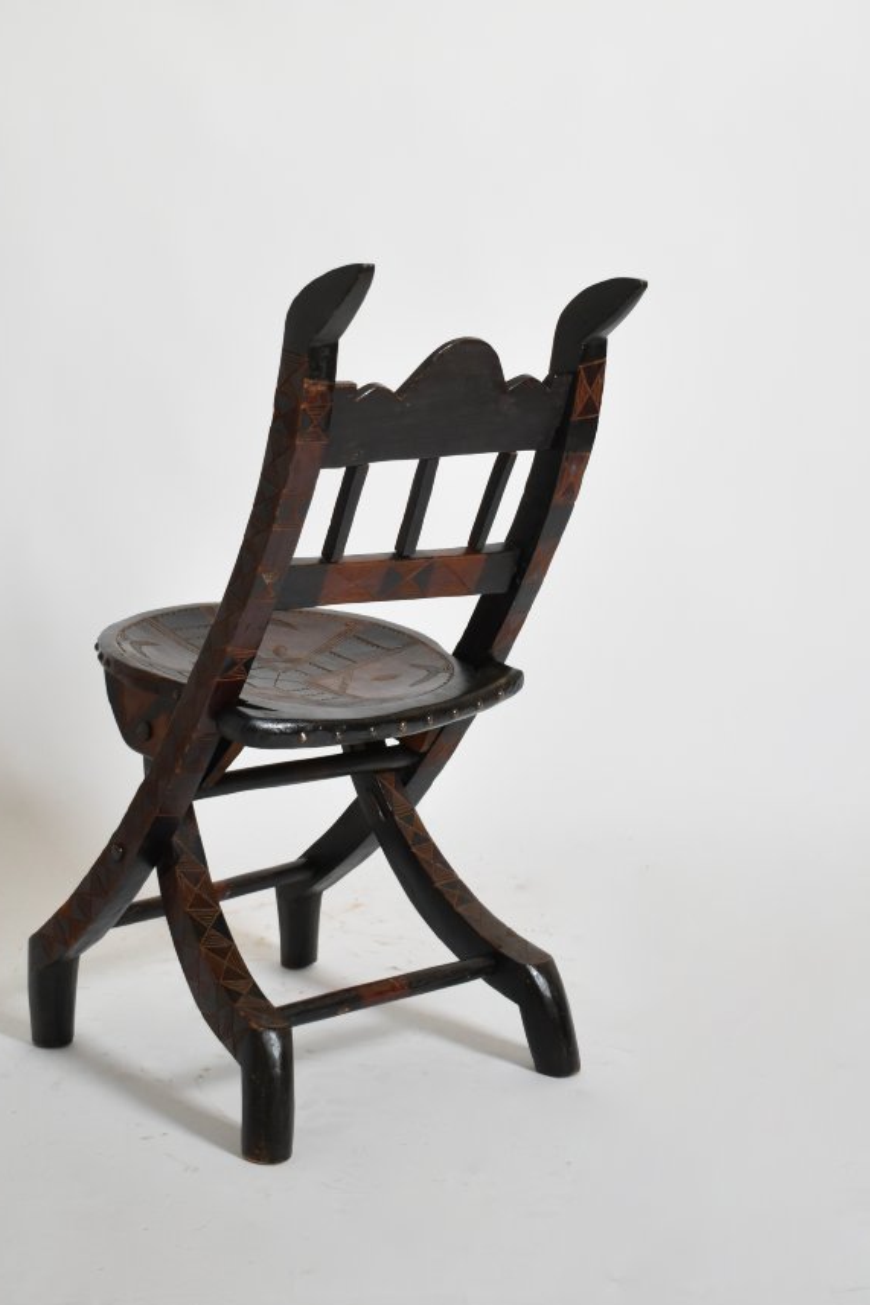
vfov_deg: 31.6
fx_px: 2284
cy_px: 414
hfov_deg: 21.5
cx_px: 297
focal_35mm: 63
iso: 800
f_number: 4.2
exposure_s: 1/8
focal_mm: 30
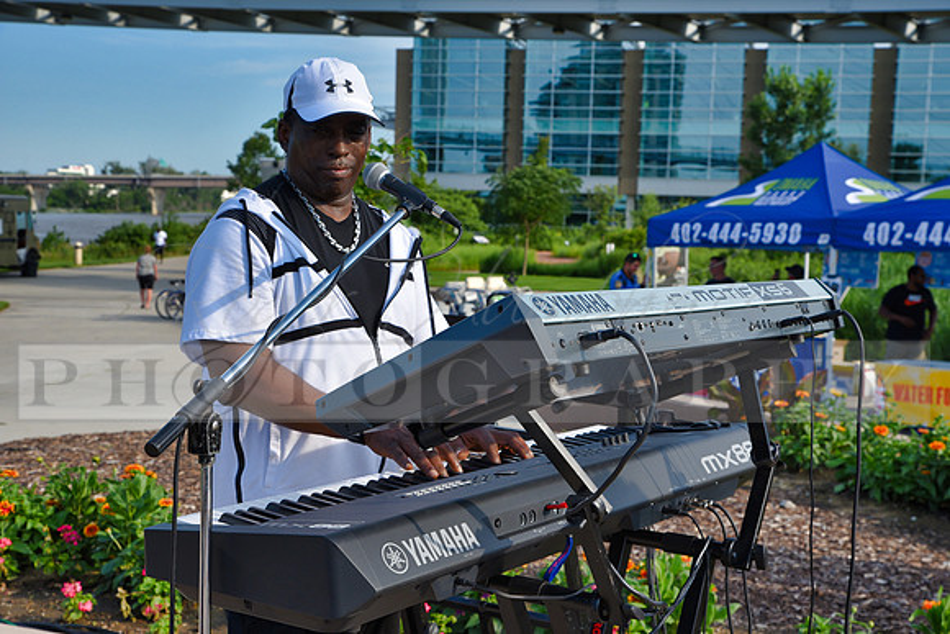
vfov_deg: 24.6
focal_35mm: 55
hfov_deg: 36.2
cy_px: 317
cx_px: 475
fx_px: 1452
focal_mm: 55
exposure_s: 1/320
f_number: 9
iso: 200
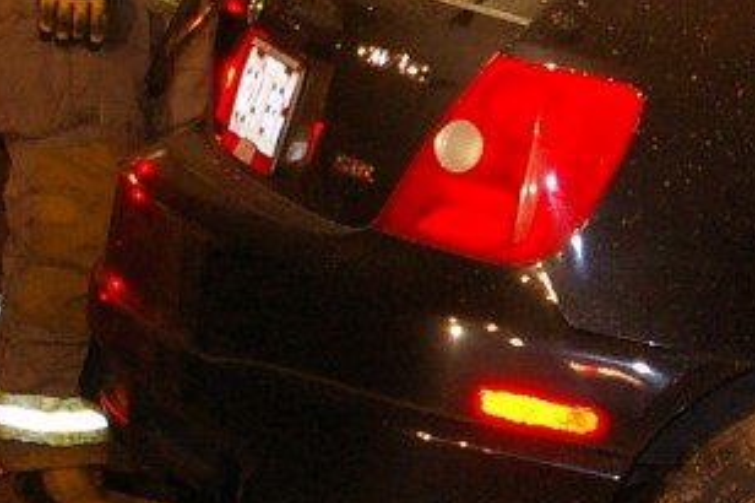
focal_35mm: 395
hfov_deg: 5.1
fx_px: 8279
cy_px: 341
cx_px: 1743
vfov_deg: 3.5
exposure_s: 1/10
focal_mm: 50
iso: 800
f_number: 5.6
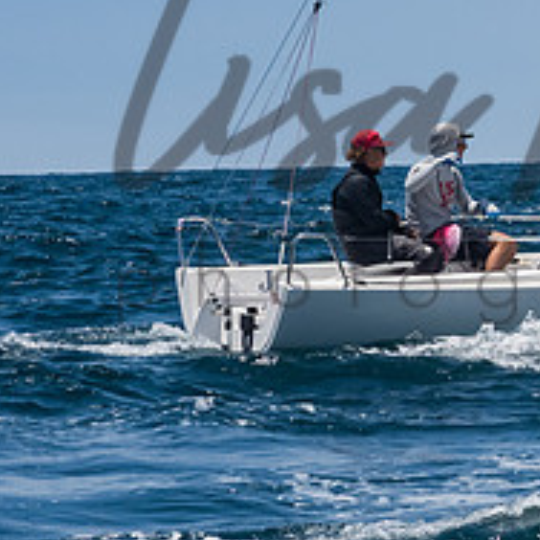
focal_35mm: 480
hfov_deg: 3.6
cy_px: 66
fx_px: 8472
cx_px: 755
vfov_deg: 3.6
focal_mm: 122
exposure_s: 1/1250
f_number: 14
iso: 640
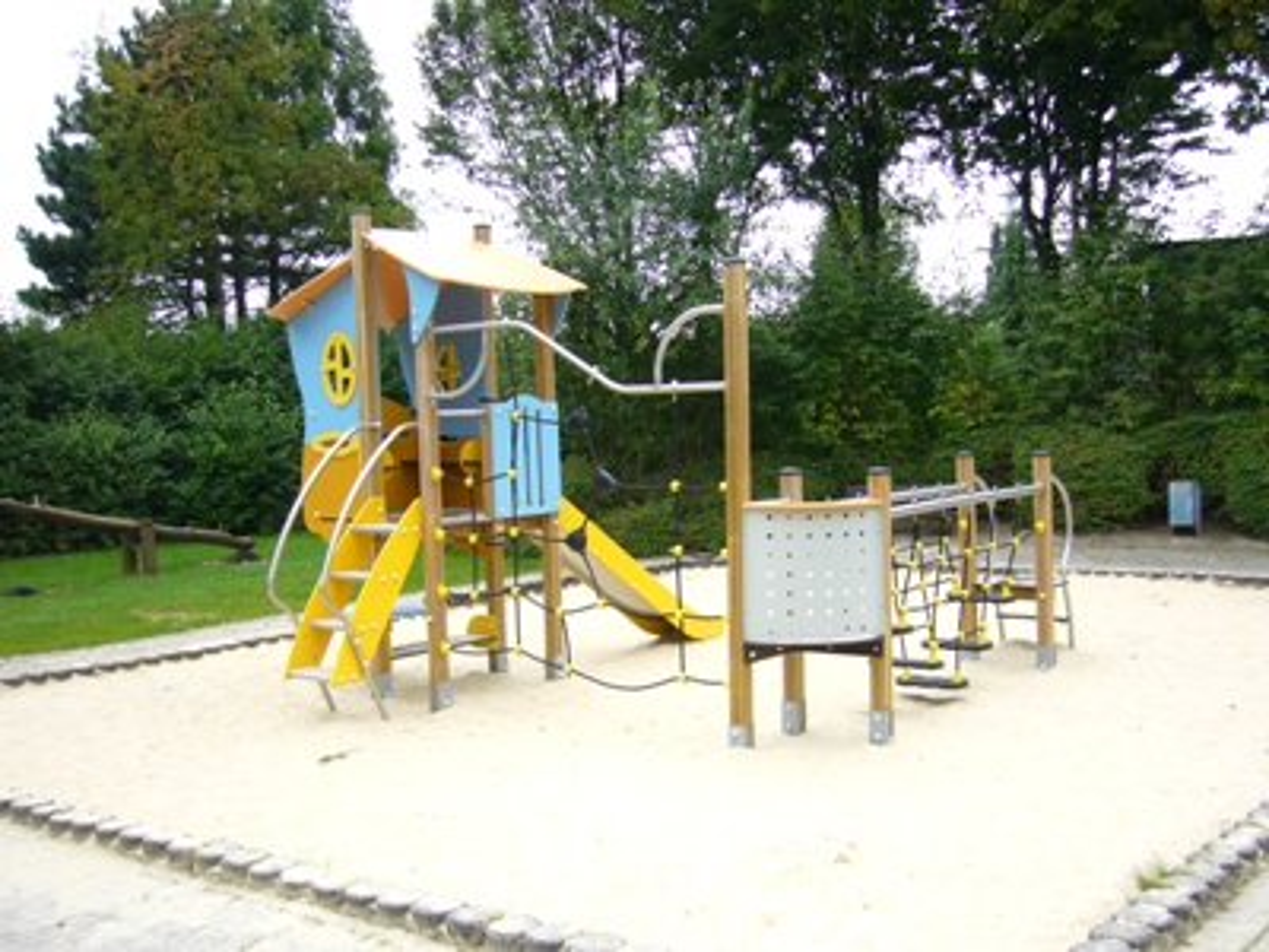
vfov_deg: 36.0
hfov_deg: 46.8
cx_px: 634
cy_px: 476
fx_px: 1466
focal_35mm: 40
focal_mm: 6.6
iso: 100
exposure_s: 1/250
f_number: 3
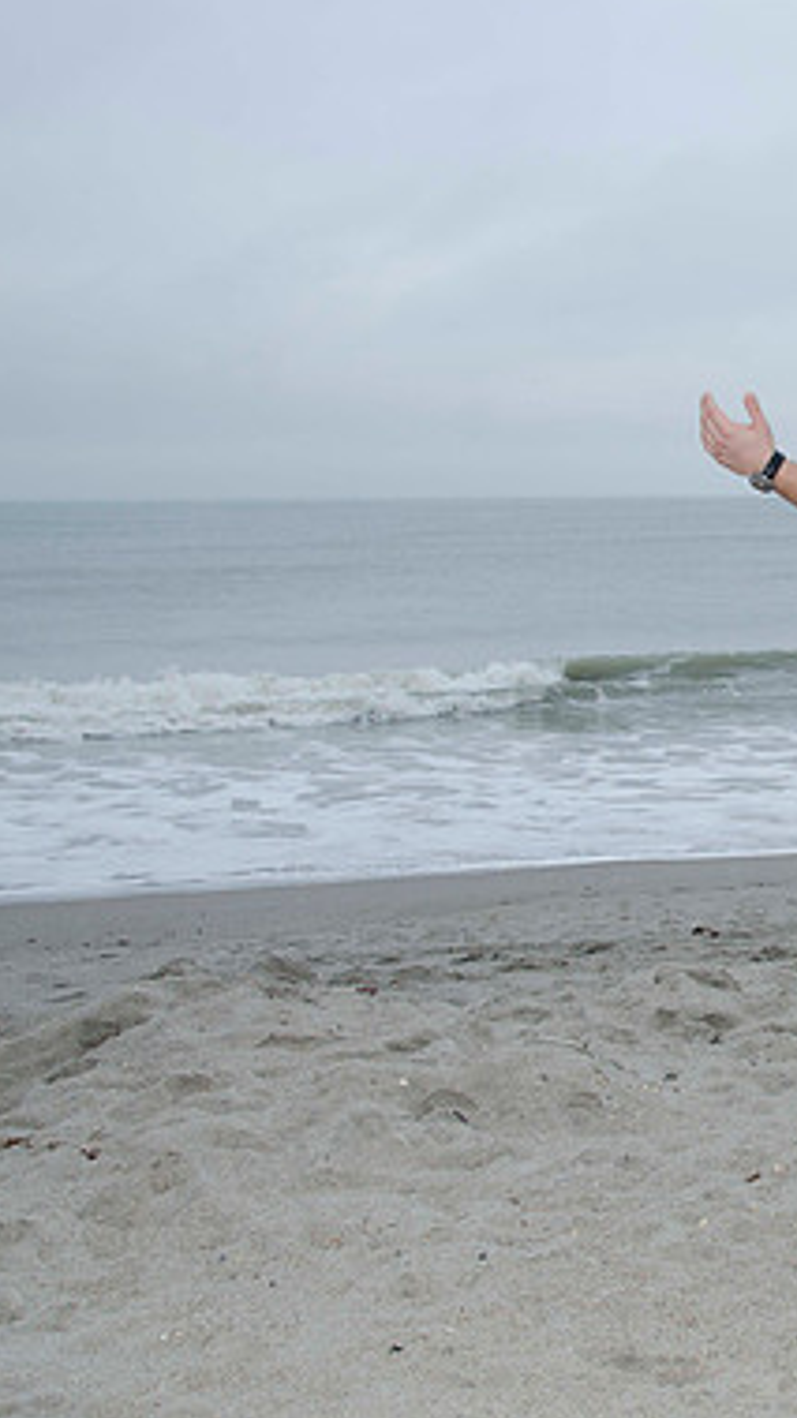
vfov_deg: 42.9
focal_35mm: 48
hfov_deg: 22.3
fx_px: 1805
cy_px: 703
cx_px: 1036
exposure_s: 1/80
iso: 100
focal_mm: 20
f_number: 8
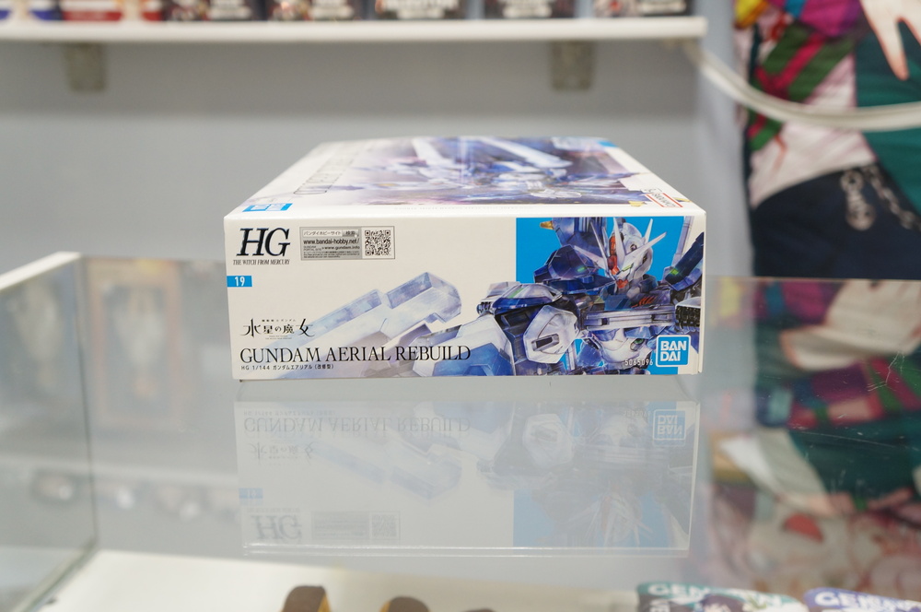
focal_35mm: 40
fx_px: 1035
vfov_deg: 32.9
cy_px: 306
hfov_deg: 48.0
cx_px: 460
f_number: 4
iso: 640
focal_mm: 27
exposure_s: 1/30
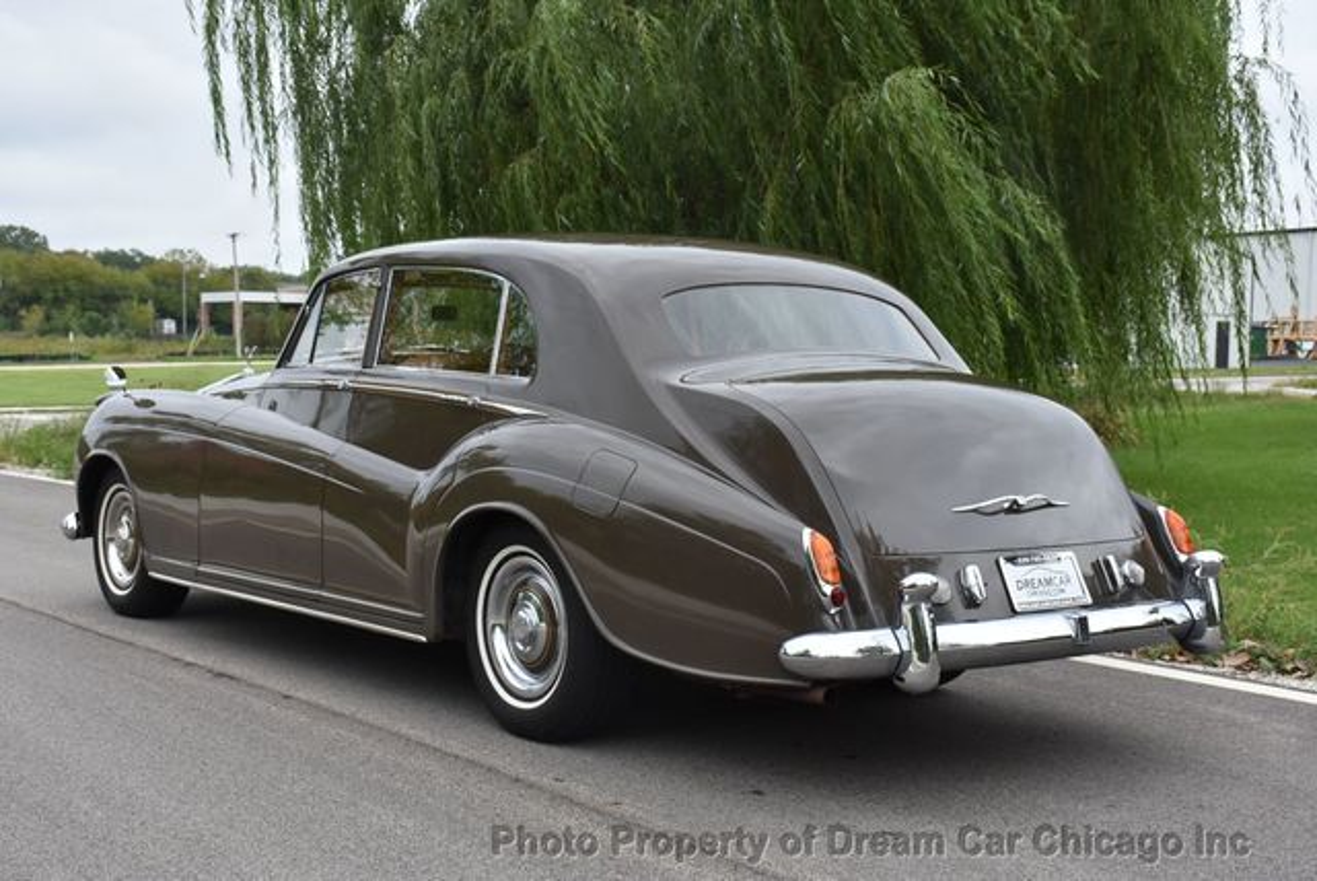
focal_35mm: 48
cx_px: 658
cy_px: 440
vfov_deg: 28.1
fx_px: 1758
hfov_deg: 41.1
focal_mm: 32
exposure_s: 1/500
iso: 640
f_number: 8
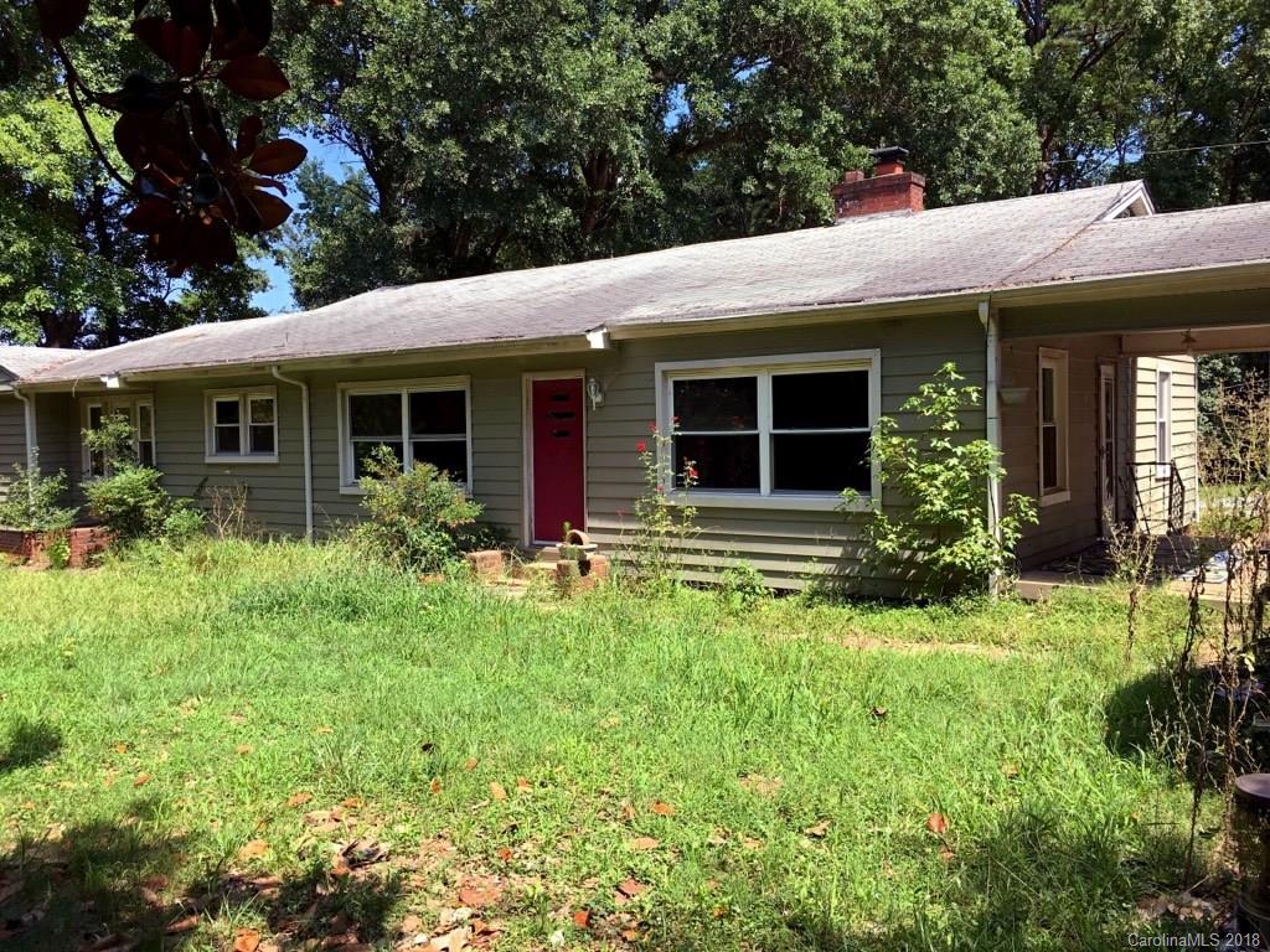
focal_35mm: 29
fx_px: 1064
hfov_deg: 61.7
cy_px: 476
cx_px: 635
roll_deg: +1.4
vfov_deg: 48.2
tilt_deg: -2.6
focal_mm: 4.15
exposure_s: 1/686
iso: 25
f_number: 2.2
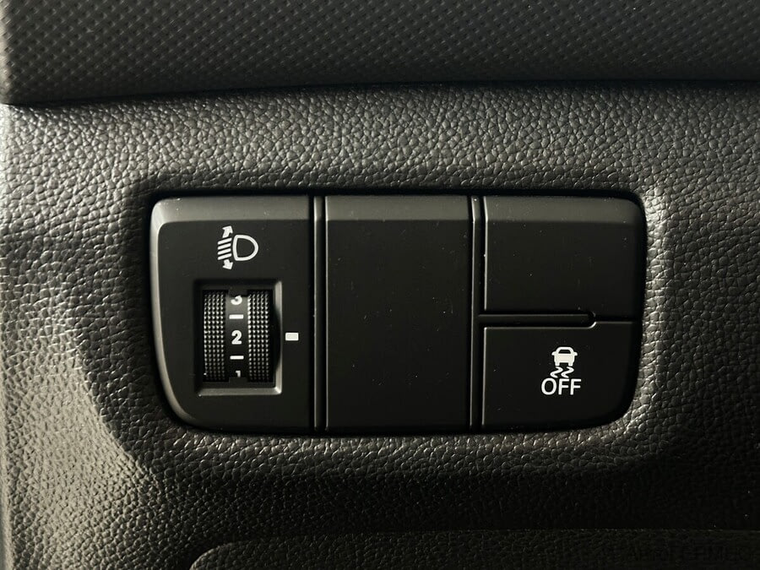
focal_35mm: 48
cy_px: 285
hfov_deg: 39.7
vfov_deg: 30.3
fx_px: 1054
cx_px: 380
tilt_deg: -12.9
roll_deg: -4.1
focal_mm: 6.86
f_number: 1.78
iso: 500
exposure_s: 1/25
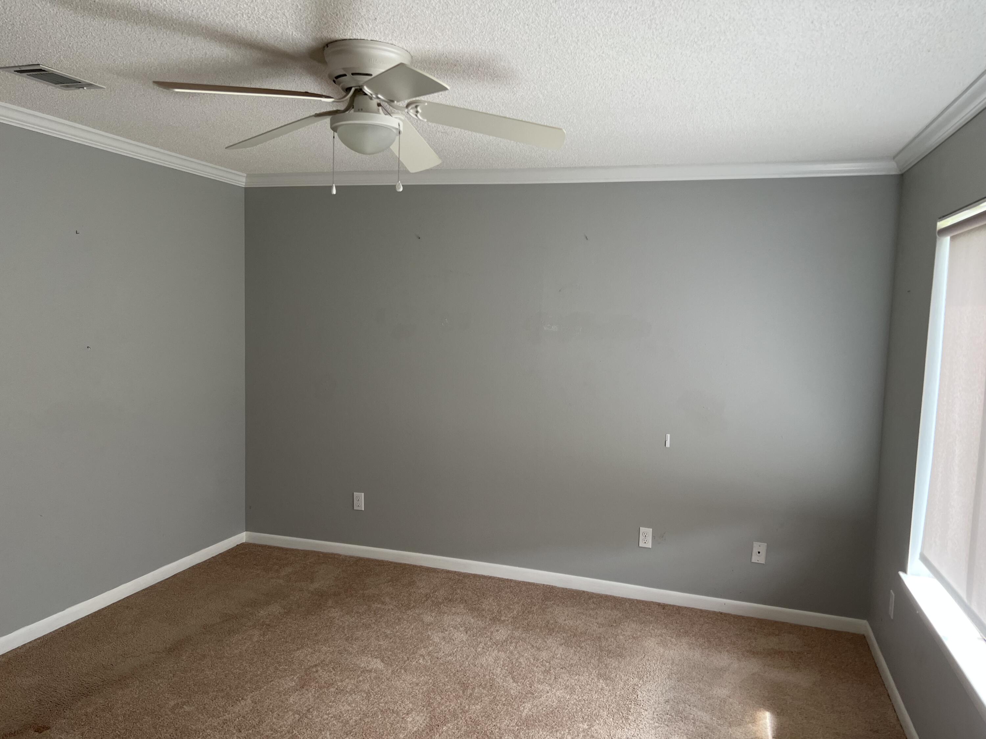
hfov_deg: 67.3
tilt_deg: -5.7
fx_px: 741
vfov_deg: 53.1
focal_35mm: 26
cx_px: 493
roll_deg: -1.8
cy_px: 370
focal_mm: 5.7
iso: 80
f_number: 1.5
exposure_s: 1/121
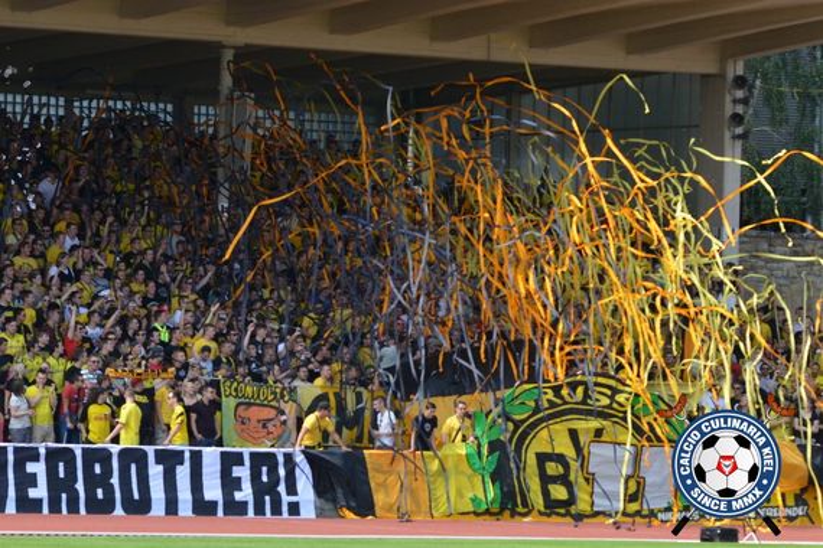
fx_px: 3840
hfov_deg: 12.2
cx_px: 412
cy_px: 274
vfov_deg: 8.2
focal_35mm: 168
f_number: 5
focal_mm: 112
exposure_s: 1/1250
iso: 400
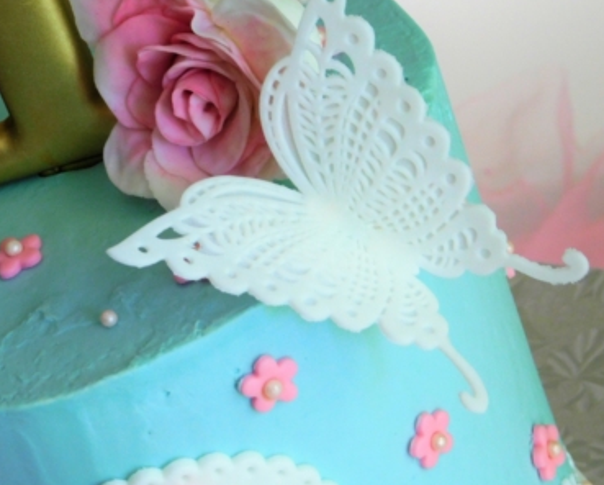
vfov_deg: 8.7
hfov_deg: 10.9
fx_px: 3167
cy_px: 204
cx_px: 200
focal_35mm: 177
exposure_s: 1/30
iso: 250
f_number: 5
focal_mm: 23.7
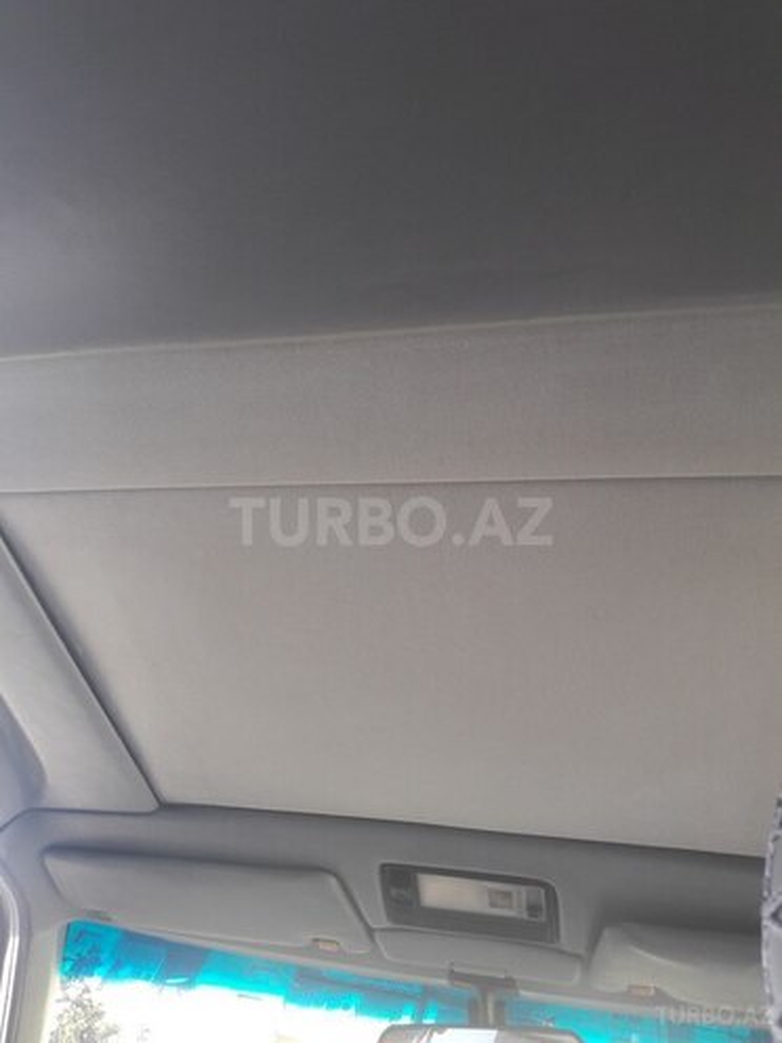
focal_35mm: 28
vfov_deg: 63.4
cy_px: 522
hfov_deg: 49.7
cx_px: 391
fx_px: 843
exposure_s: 1/50
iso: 50
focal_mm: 3.7
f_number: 1.9
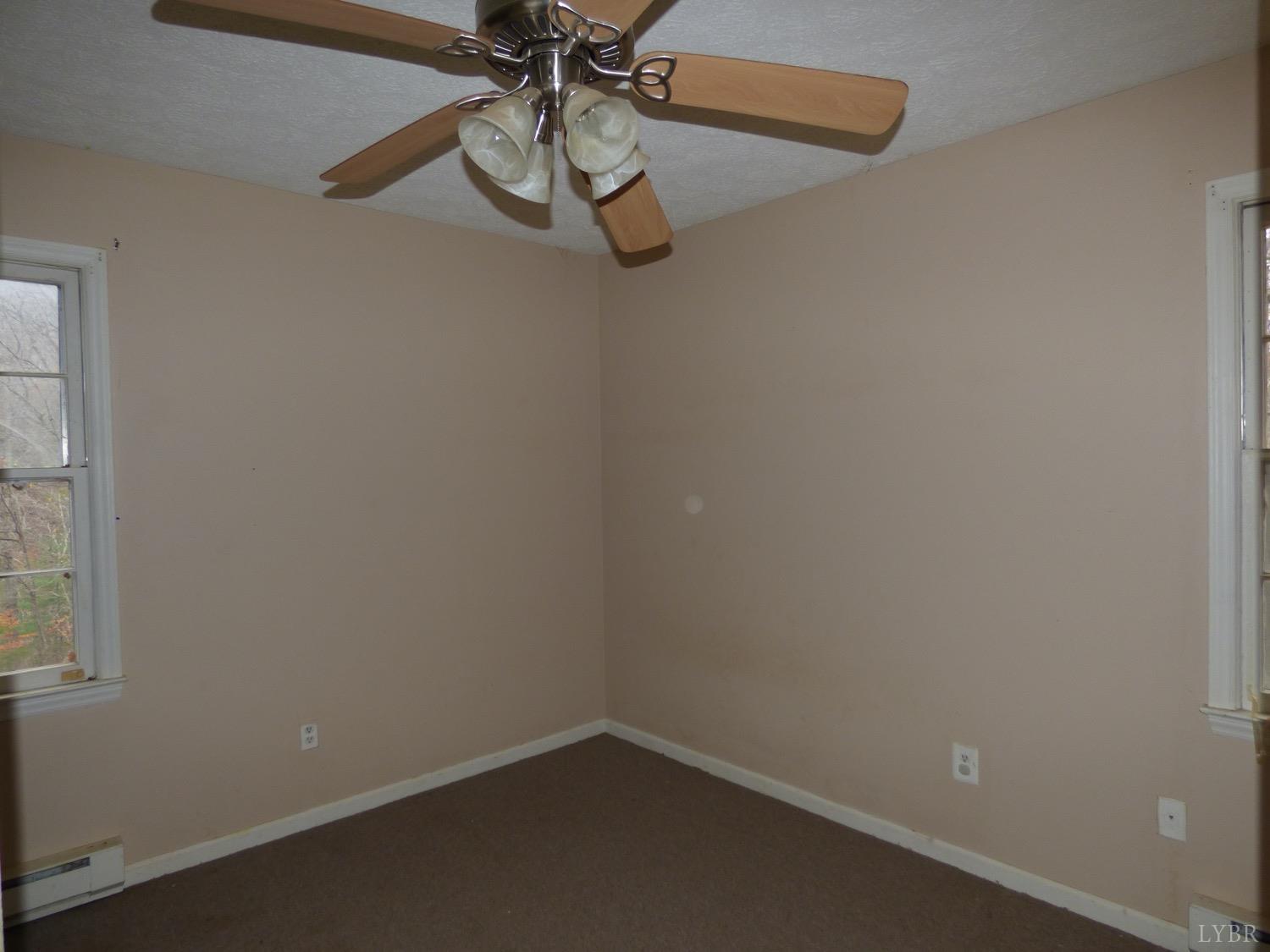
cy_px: 476
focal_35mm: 20
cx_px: 635
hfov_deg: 81.7
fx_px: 734
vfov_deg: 66.0
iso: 100
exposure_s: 1/60
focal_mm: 3.58
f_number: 2.8
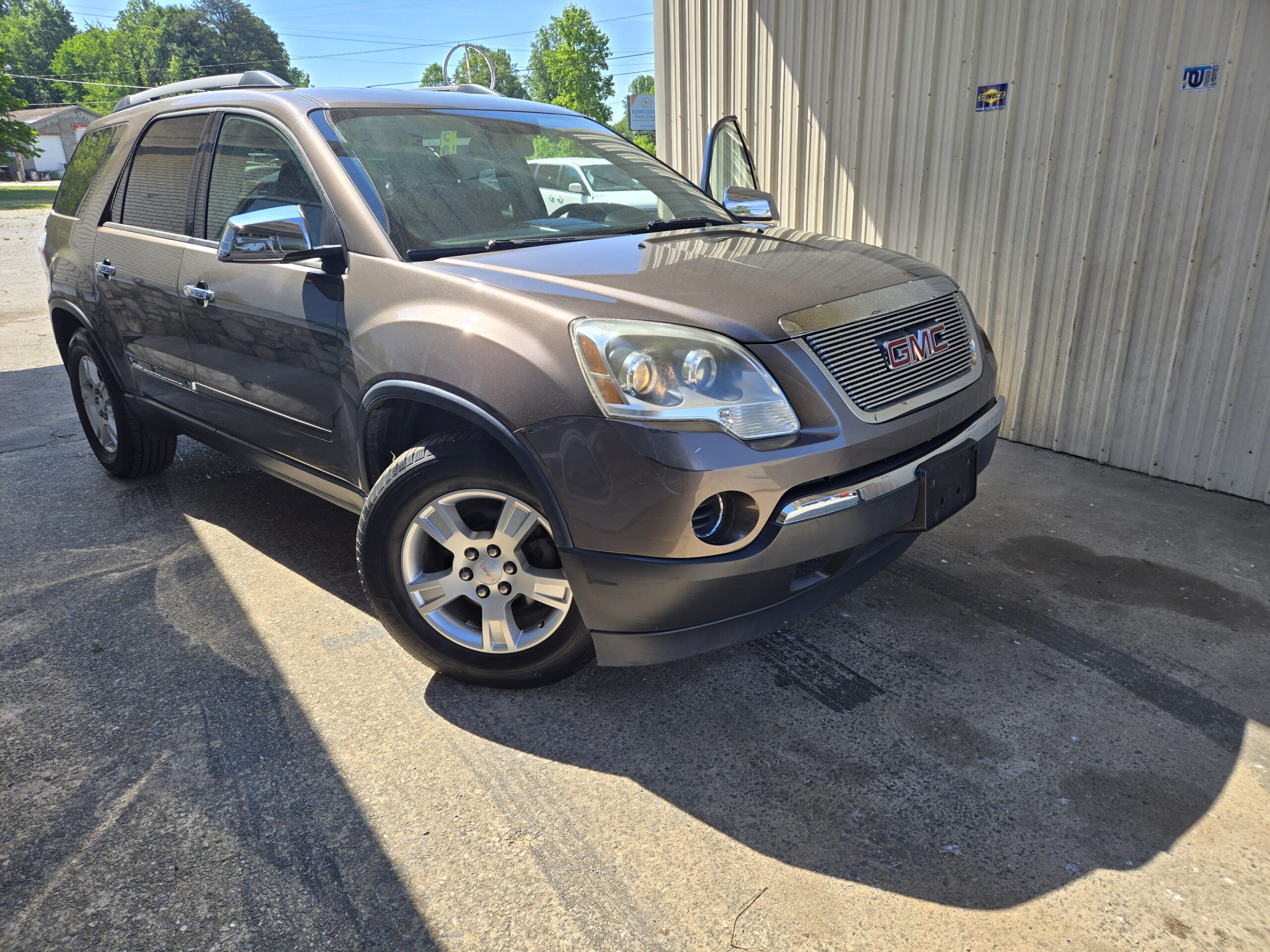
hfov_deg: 73.9
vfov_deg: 58.9
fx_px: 844
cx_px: 635
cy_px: 476
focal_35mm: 23
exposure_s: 1/900
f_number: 1.8
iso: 25
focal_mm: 5.4
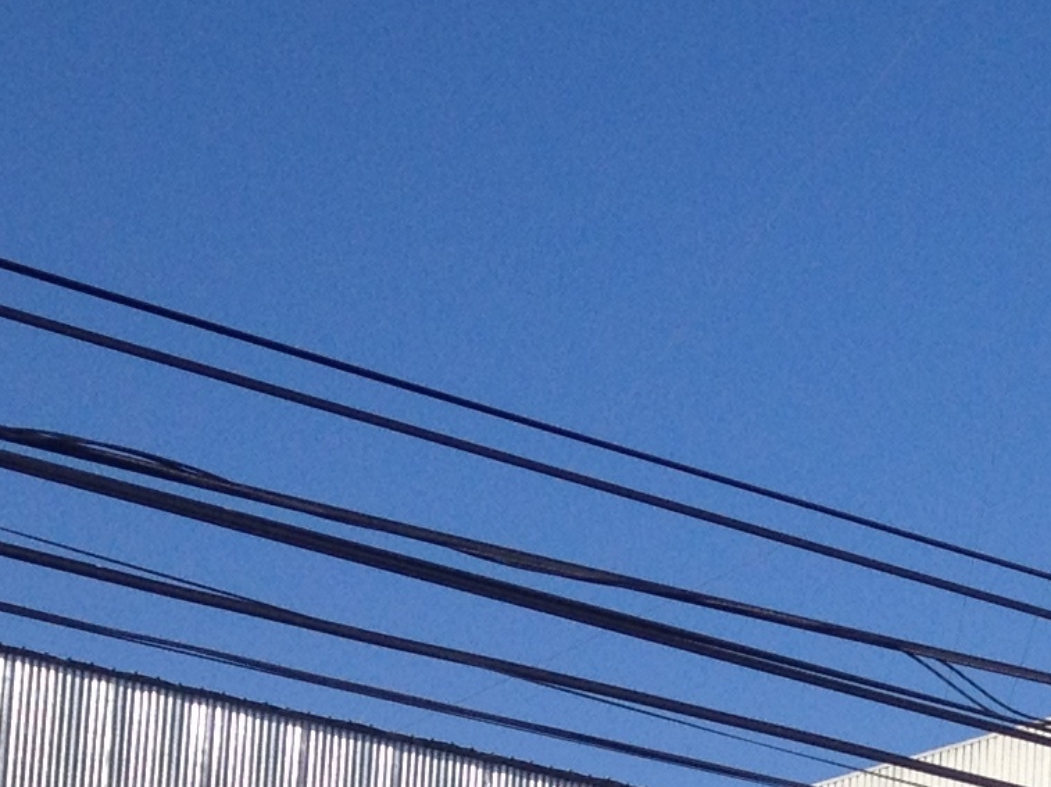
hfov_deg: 11.8
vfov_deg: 9.3
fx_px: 4582
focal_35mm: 151
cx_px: 2077
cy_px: 1474
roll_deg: -1.0
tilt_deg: +2.4
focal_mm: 4.28
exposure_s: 1/1972
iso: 50
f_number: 2.4
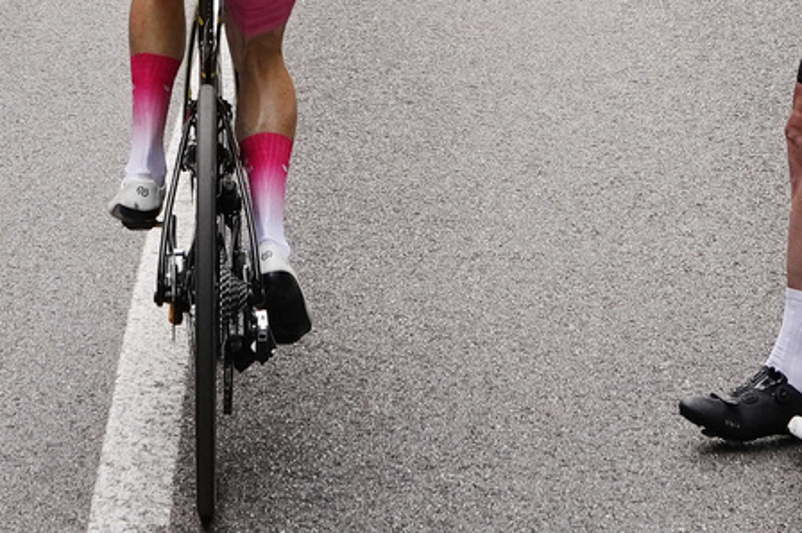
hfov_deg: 25.2
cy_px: -75
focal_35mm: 80
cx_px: 227
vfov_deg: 16.5
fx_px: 1781
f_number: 6.3
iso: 1250
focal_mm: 35
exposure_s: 1/1250
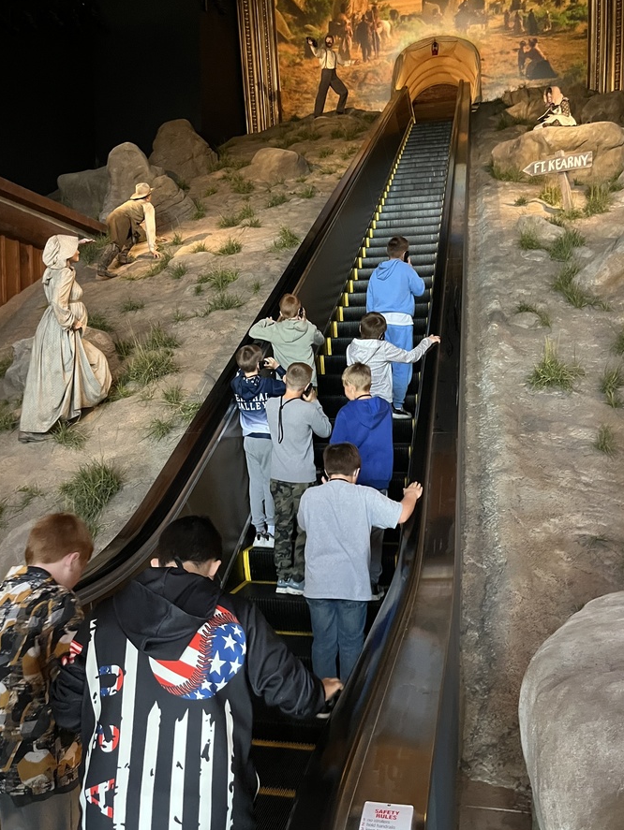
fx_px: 721
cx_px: 310
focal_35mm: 30
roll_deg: +1.0
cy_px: 414
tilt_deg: -1.4
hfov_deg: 46.8
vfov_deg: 59.9
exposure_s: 1/30
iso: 640
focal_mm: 5.1
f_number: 1.6
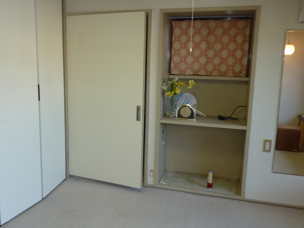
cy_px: 110
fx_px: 290
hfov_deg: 54.8
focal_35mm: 33
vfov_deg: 42.9
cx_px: 118
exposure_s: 1/30
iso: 100
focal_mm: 4.1
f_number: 3.3
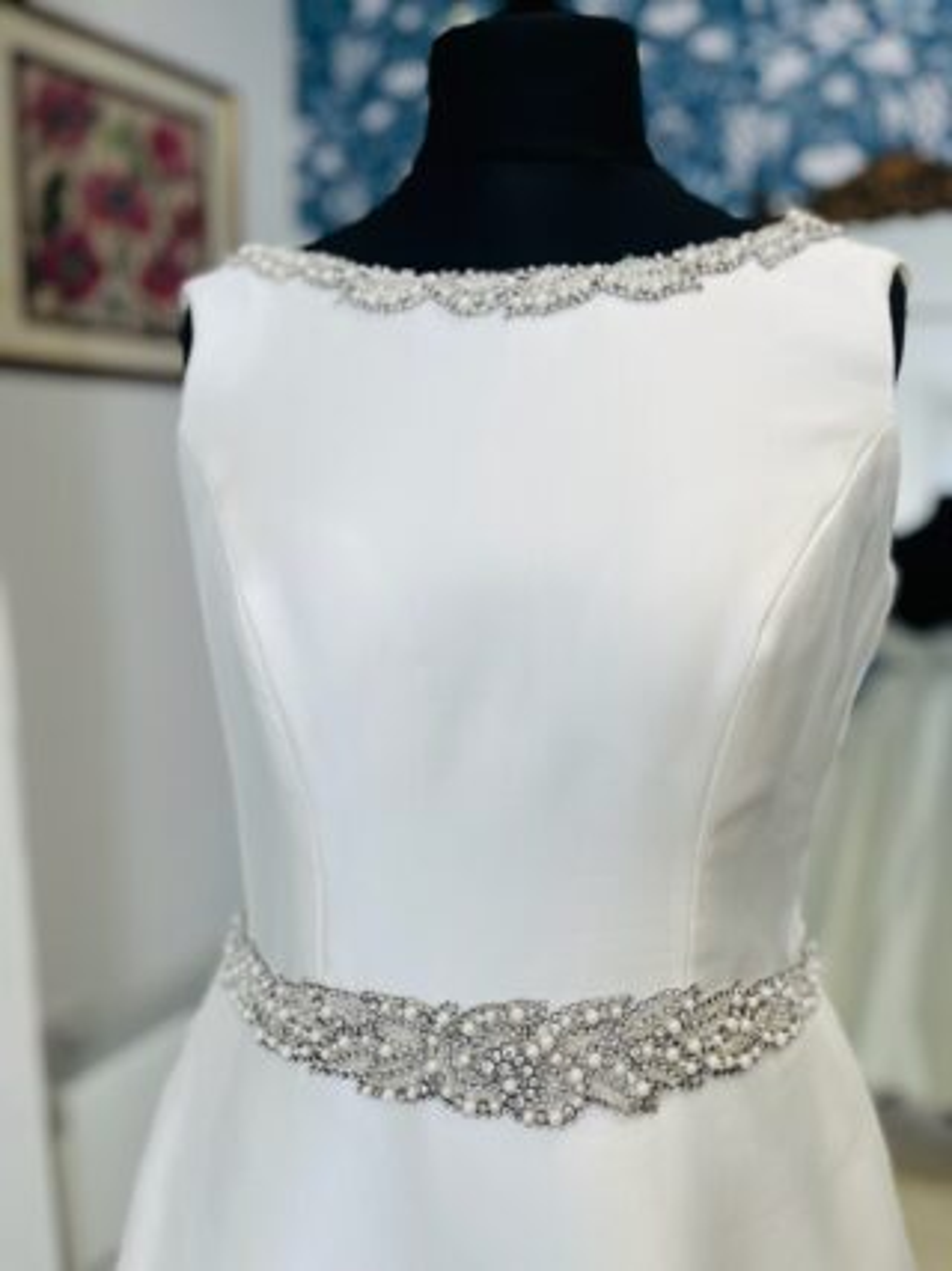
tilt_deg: -9.7
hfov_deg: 53.0
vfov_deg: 67.3
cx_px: 476
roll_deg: -0.7
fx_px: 954
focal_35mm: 26
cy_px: 636
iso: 40
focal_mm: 5.1
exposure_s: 1/191
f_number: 1.6
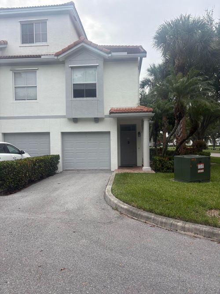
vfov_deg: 67.3
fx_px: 220
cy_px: 147
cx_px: 110
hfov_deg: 53.0
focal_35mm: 26
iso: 64
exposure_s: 1/1263
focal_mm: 5.96
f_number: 1.6
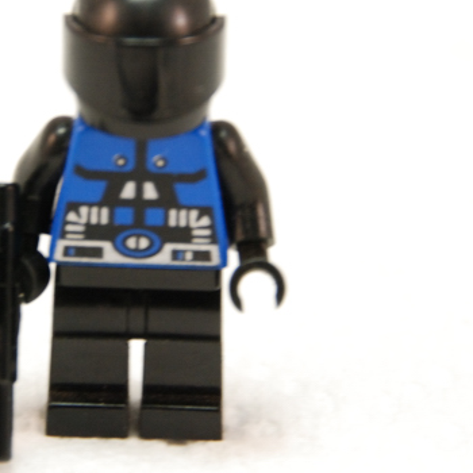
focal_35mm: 584
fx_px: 9028
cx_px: 141
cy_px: 191
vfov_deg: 3.0
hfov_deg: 3.0
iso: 800
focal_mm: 200
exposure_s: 1/15
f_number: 9
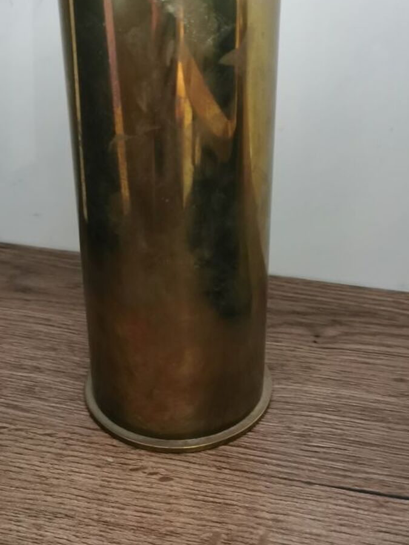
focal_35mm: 40
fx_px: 630
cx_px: 187
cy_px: 252
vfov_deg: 46.8
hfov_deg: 35.9
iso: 1250
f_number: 1.8
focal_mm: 5.58
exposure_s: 1/20
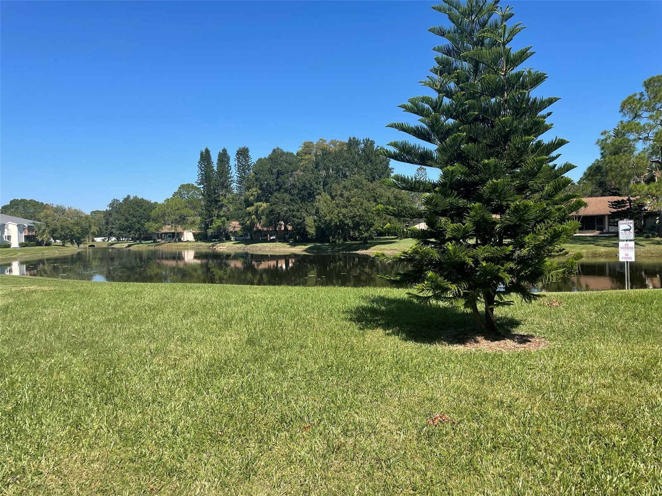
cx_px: 331
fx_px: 497
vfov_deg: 53.1
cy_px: 248
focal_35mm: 26
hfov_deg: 67.3
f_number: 1.6
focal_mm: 4.2
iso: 32
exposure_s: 1/2618
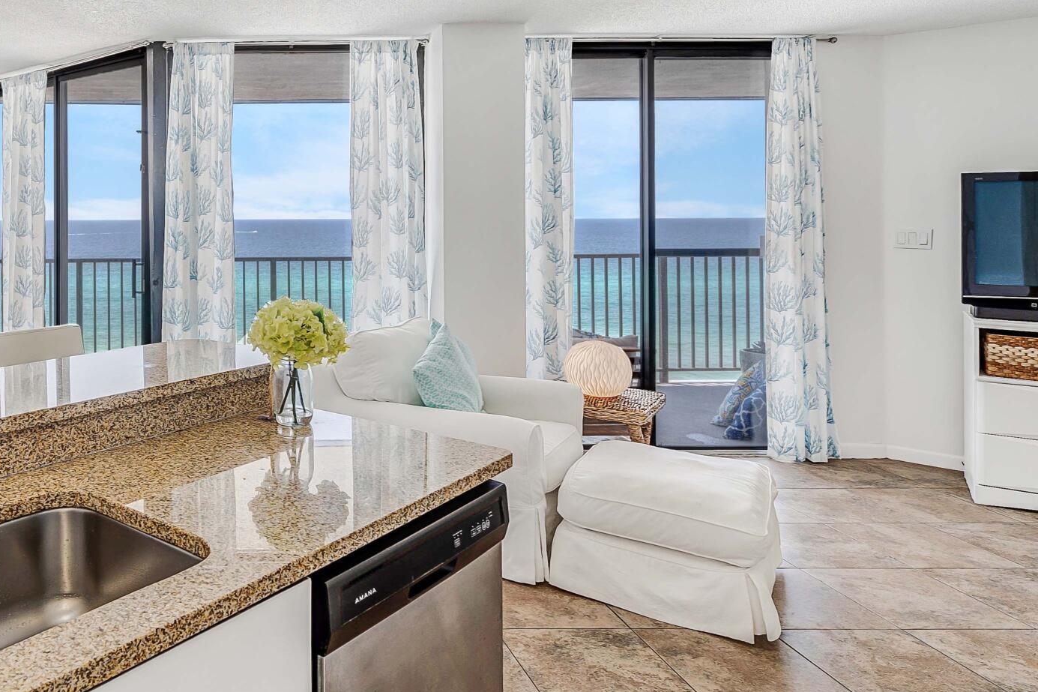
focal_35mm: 26
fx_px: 750
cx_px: 196
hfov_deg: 63.0
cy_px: 197
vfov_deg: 48.1
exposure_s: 1/40
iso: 100
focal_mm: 12
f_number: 5.6
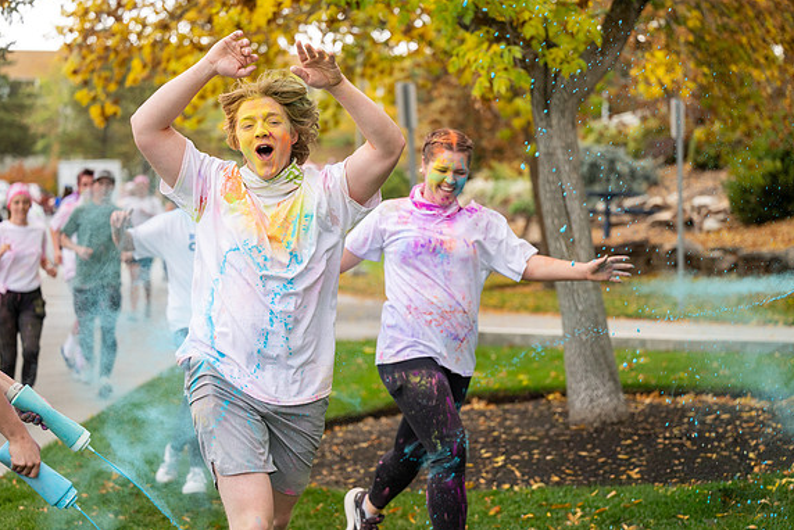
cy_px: 263
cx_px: 401
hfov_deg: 28.4
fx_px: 1567
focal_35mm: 71
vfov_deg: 19.2
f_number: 2.8
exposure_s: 1/640
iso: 320
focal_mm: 70
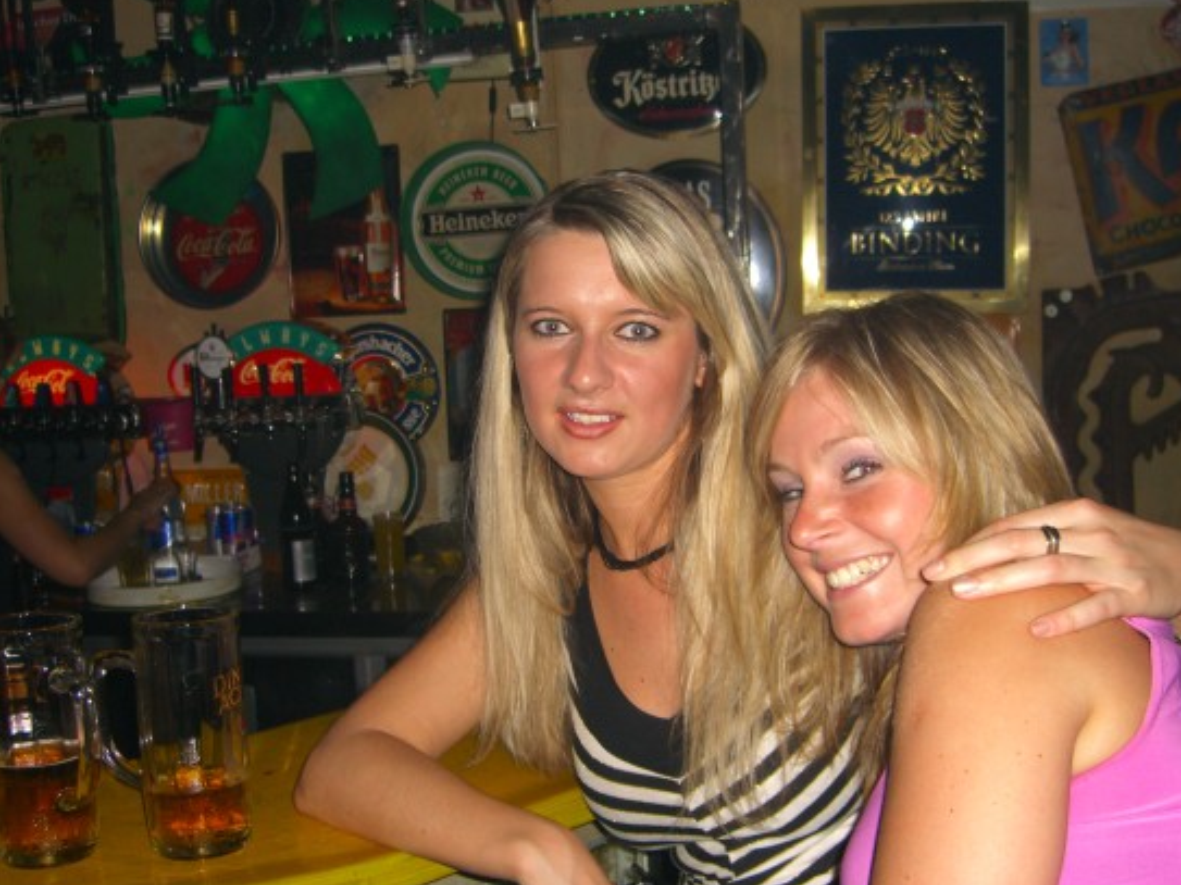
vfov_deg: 34.3
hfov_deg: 44.8
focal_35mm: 42
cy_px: 441
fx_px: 1433
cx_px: 581
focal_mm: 7.9
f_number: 2.8
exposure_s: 1/60
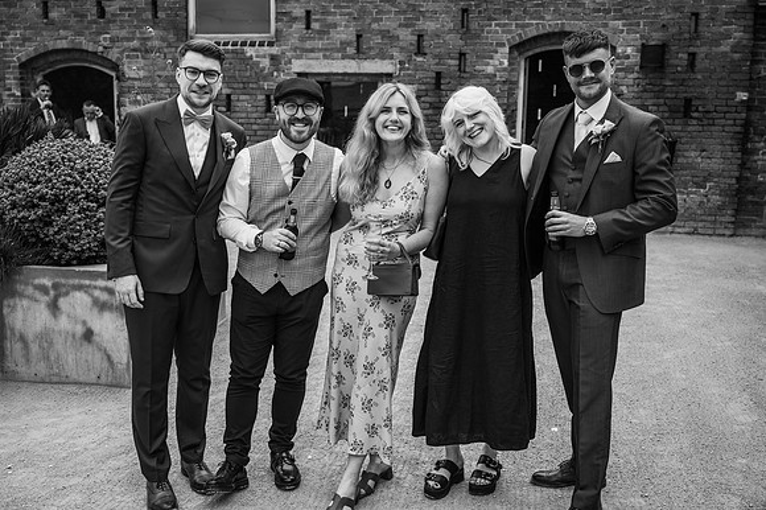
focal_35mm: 37
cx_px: 383
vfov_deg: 35.9
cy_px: 255
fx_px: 787
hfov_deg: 51.9
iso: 100
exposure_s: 1/500
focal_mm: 37
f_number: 3.5
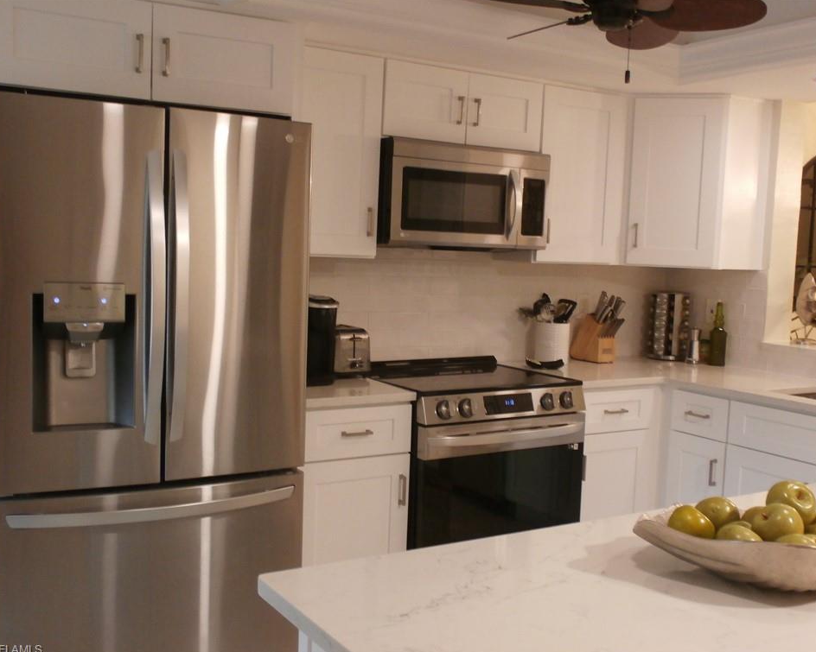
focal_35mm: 36
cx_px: 421
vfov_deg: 41.1
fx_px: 869
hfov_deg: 50.3
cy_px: 326
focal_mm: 6
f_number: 3.4
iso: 400
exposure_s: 1/13
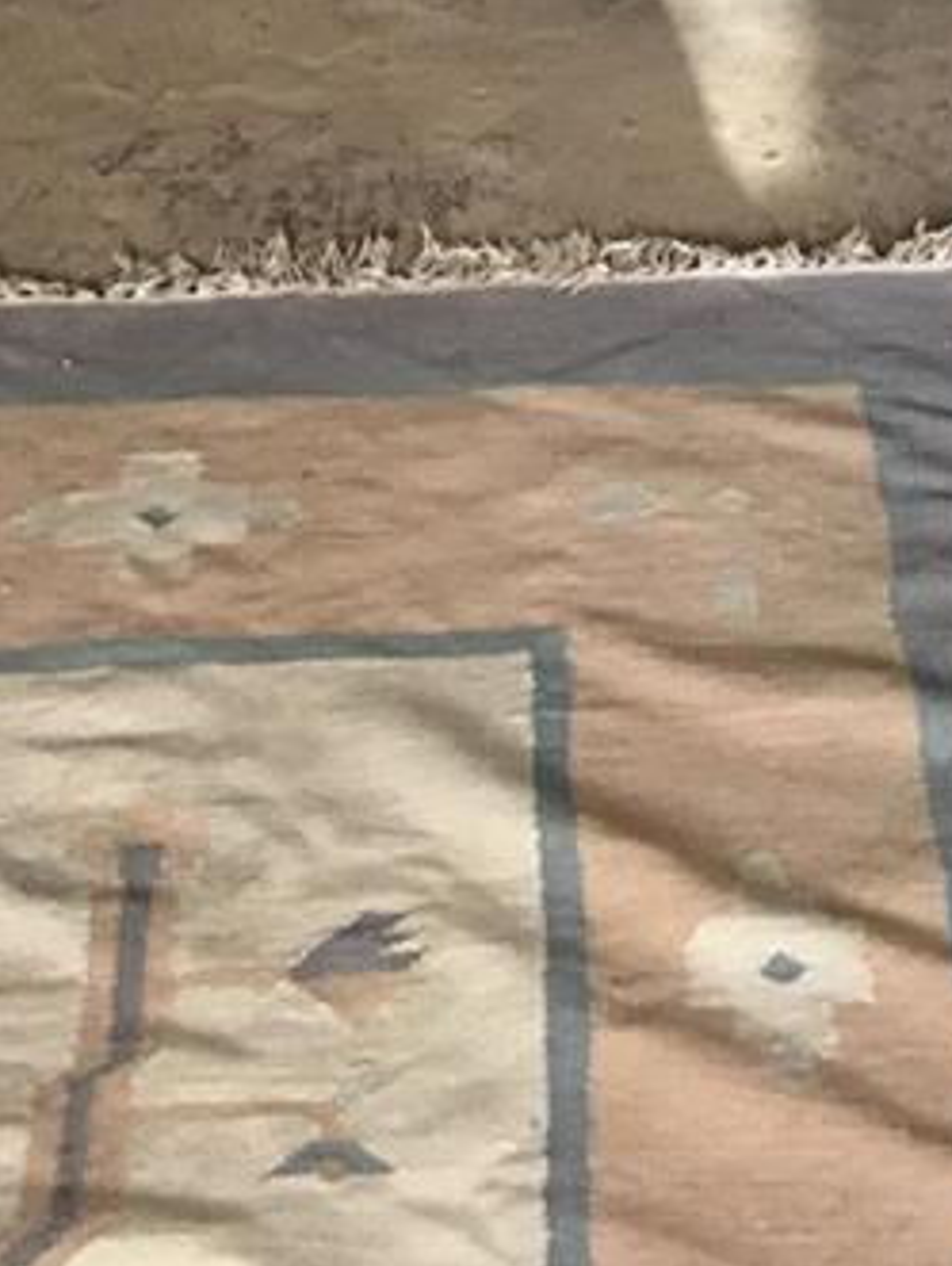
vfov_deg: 16.1
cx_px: 585
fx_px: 3843
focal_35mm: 105
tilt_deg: -12.6
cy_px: -956
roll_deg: +1.9
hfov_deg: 14.1
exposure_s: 1/30
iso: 80
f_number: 2.2
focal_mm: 4.15
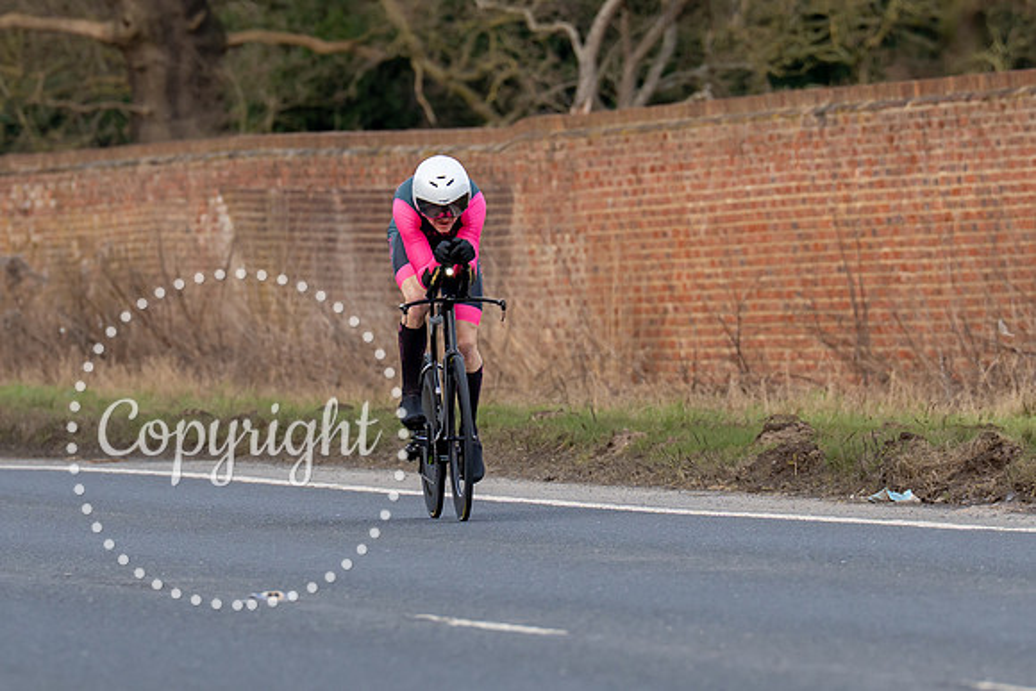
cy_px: 309
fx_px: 14710
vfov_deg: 2.7
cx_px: 420
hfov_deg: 4.0
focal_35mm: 511
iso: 400
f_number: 4
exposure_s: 1/800
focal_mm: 200
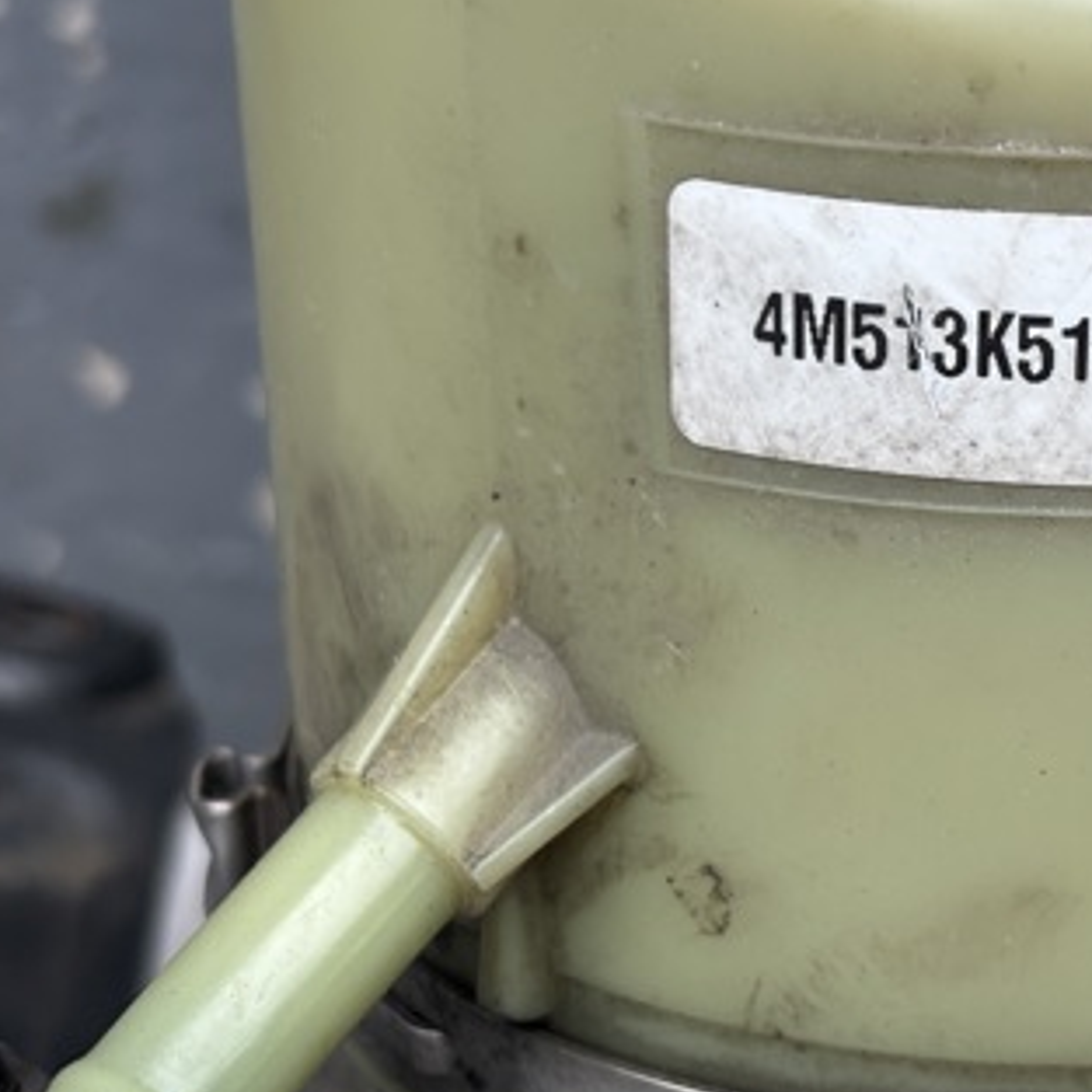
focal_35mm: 94
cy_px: 584
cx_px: 1029
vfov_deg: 18.5
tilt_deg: -22.6
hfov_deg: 18.1
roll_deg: +0.9
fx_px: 3355
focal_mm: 5.96
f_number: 1.6
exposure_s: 1/408
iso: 32
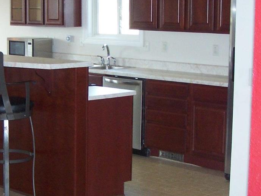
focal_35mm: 88
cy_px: 103
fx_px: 663
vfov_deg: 16.8
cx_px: 79
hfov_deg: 22.1
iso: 140
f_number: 2.8
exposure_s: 1/60
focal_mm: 6.3
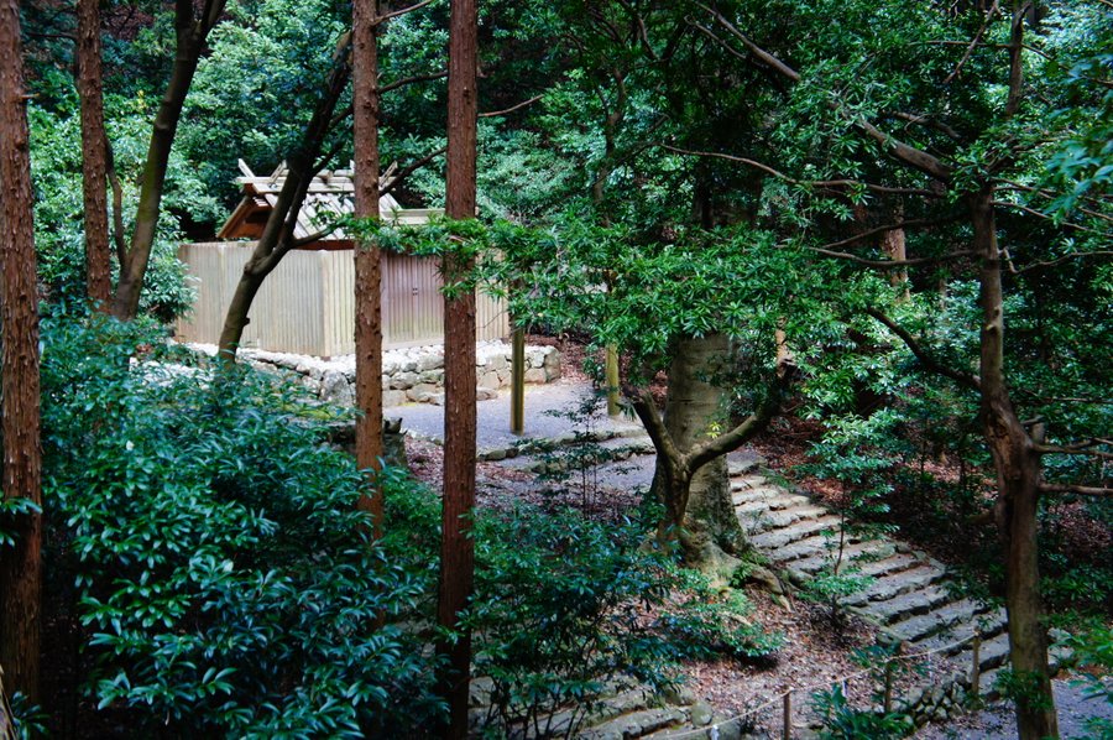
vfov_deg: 23.1
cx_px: 556
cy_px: 370
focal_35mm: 58
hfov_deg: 34.2
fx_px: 1807
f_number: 4.5
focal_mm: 39
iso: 400
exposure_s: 1/60
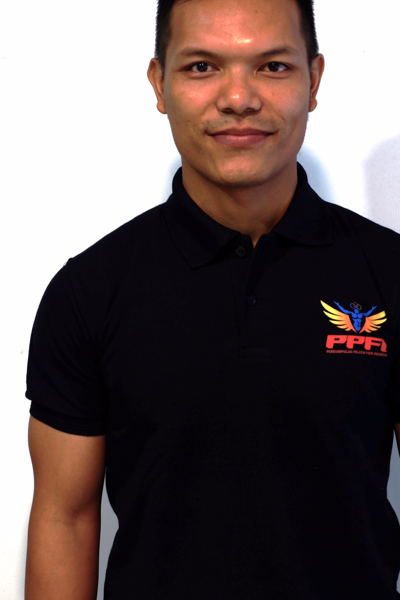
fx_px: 1333
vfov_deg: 25.3
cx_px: 232
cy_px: 220
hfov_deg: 17.1
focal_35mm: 80
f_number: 7.1
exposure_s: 1/6
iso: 200
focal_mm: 40.8
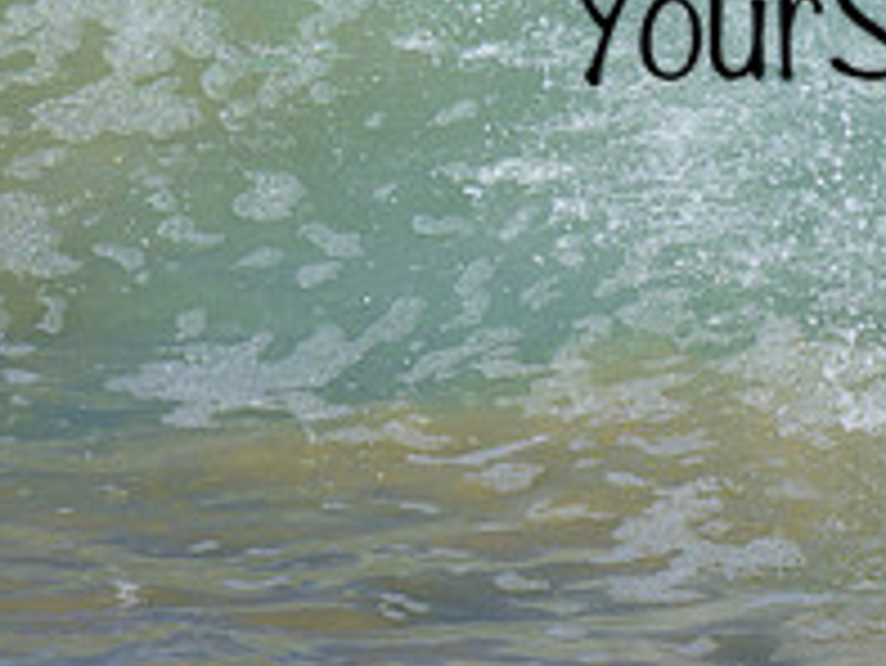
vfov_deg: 0.5
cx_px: 1123
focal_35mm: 3104
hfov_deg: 0.6
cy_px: -162
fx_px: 79496
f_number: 6.3
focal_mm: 800
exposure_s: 1/2000
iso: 200
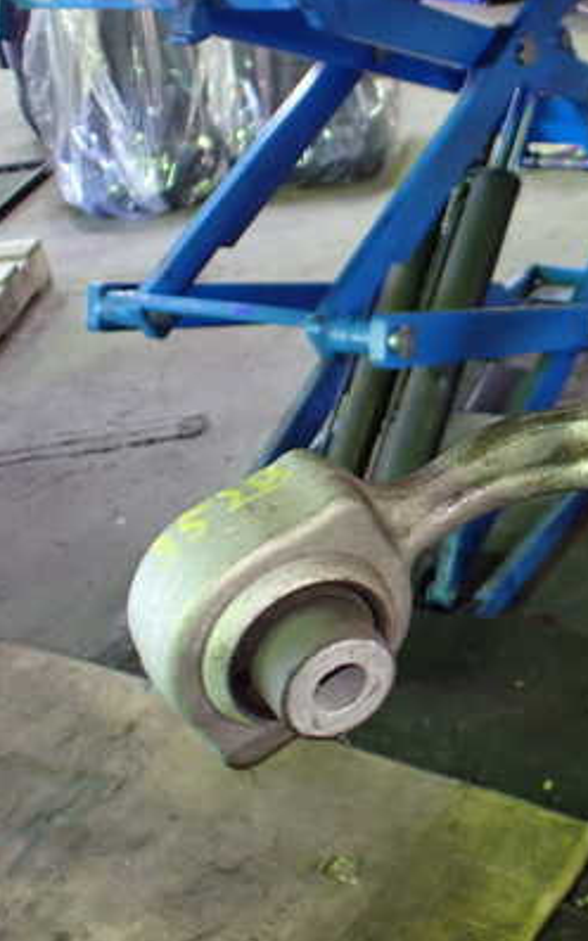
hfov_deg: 24.4
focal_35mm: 48
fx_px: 1231
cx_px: 704
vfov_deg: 41.8
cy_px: 431
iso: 800
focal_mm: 5.4
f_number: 2.3
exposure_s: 1/40
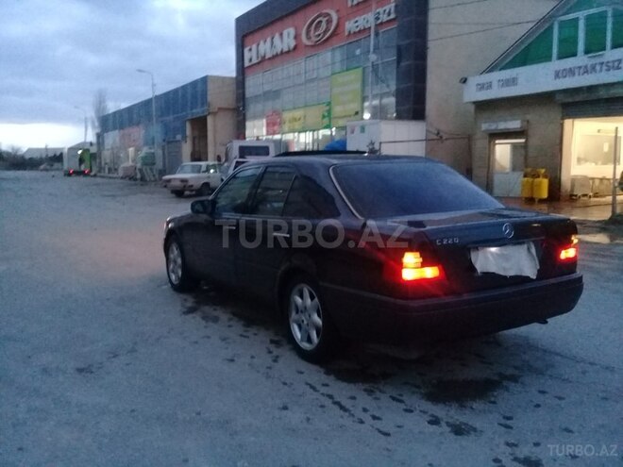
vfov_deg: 45.4
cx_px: 312
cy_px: 234
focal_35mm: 31
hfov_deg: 58.4
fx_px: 558
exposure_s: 1/17
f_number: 2.2
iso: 500
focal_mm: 3.3
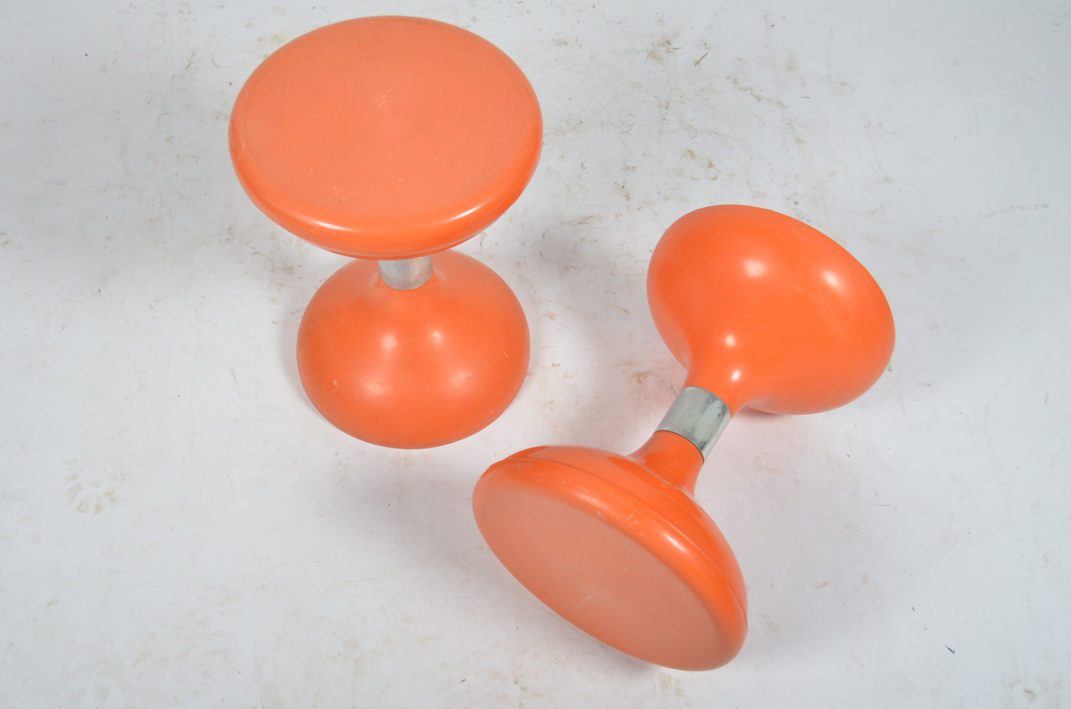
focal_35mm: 36
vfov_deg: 36.7
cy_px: 354
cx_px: 536
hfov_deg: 53.2
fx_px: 1069
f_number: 11
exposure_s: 1/125
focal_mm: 24
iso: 100
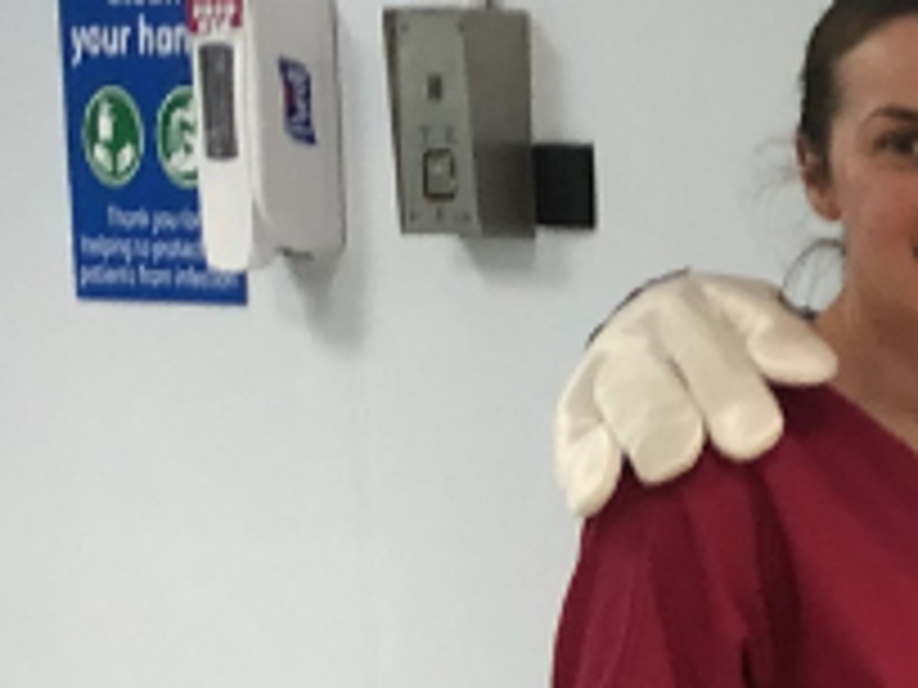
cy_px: 863
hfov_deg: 10.4
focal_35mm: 165
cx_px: 2187
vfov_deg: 8.9
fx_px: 4376
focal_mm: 4
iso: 40
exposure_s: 1/20
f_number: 1.8
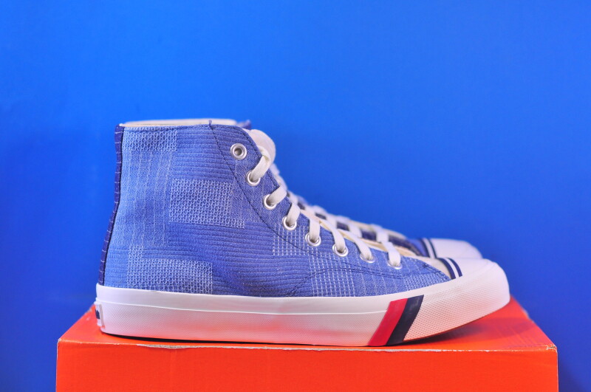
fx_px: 1229
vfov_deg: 18.1
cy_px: 196
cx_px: 296
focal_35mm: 75
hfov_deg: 27.0
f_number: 2.8
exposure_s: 1/250
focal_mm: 50
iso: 250
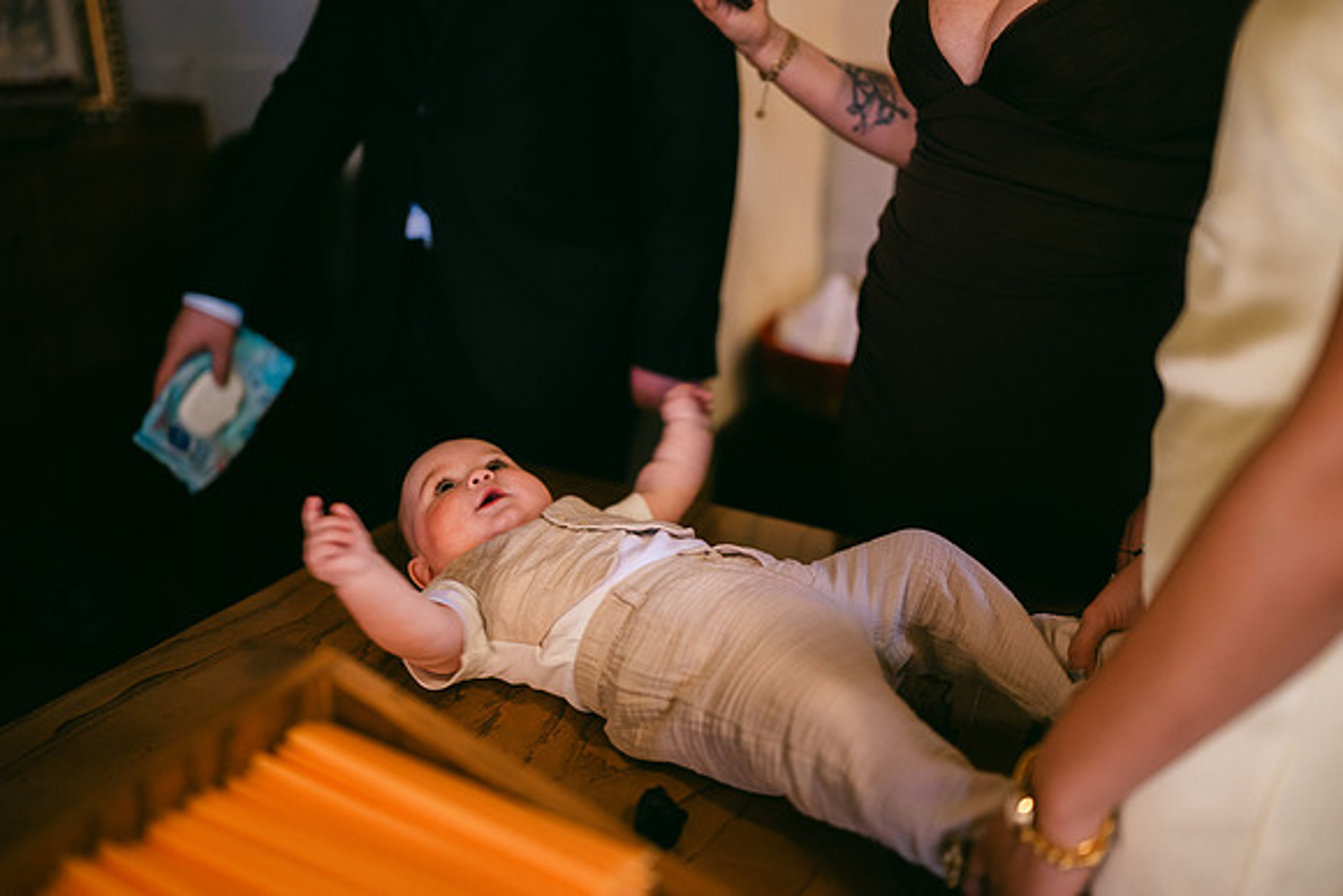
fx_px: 1306
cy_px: 448
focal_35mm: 35
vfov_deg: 37.9
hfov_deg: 54.4
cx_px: 672
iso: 400
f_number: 1.2
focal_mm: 35
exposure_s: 1/100
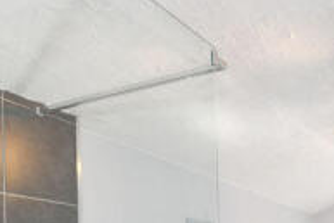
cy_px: 305
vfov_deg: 23.0
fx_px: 474
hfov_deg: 36.8
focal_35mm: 51
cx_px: 290
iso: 200
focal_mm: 10
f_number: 5
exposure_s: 1/100
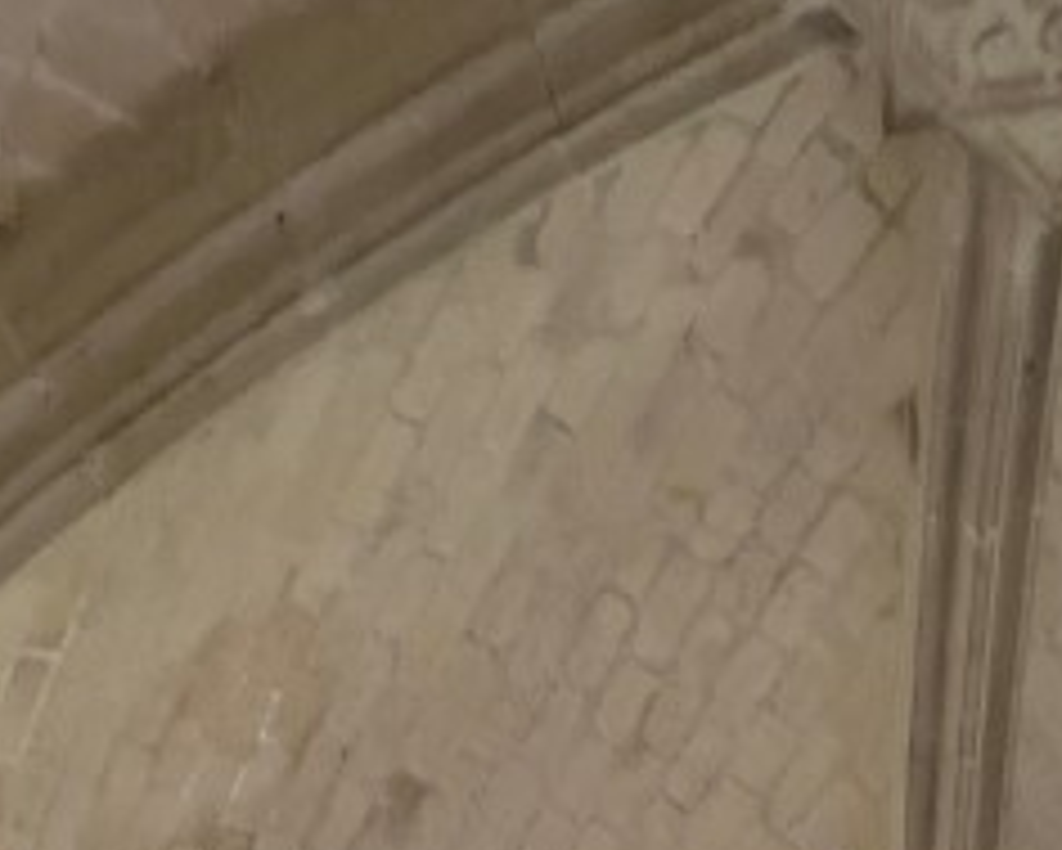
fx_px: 1824
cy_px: 2123
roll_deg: +1.9
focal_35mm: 58
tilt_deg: +9.5
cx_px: 702
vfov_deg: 14.4
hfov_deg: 32.2
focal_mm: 1.57
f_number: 1.8
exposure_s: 1/82
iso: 250
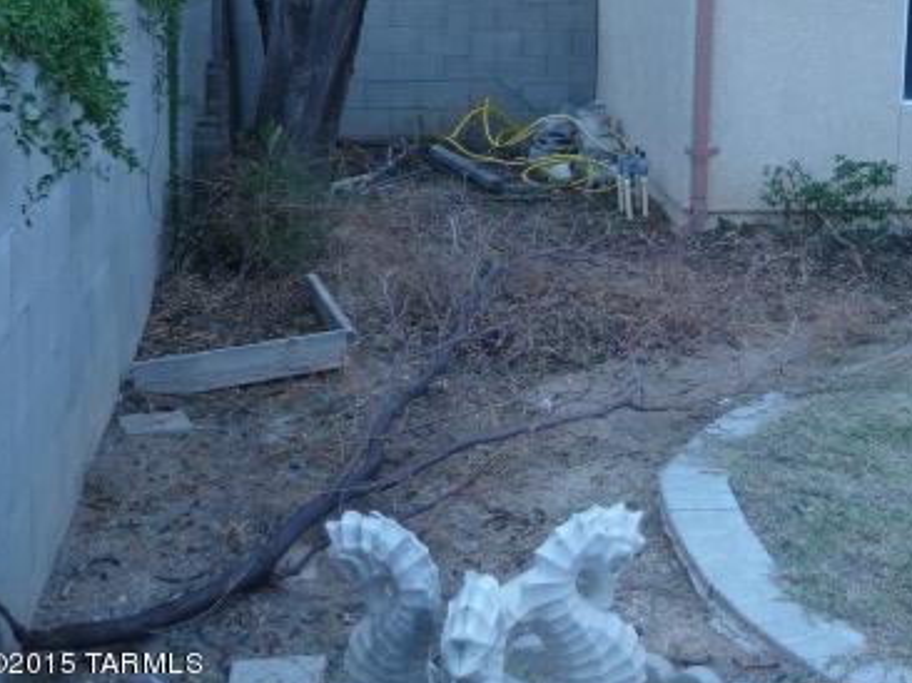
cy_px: 115
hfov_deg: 37.1
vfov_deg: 28.8
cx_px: 767
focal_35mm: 49
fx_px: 1290
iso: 100
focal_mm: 4.7
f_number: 3.3
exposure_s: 1/160
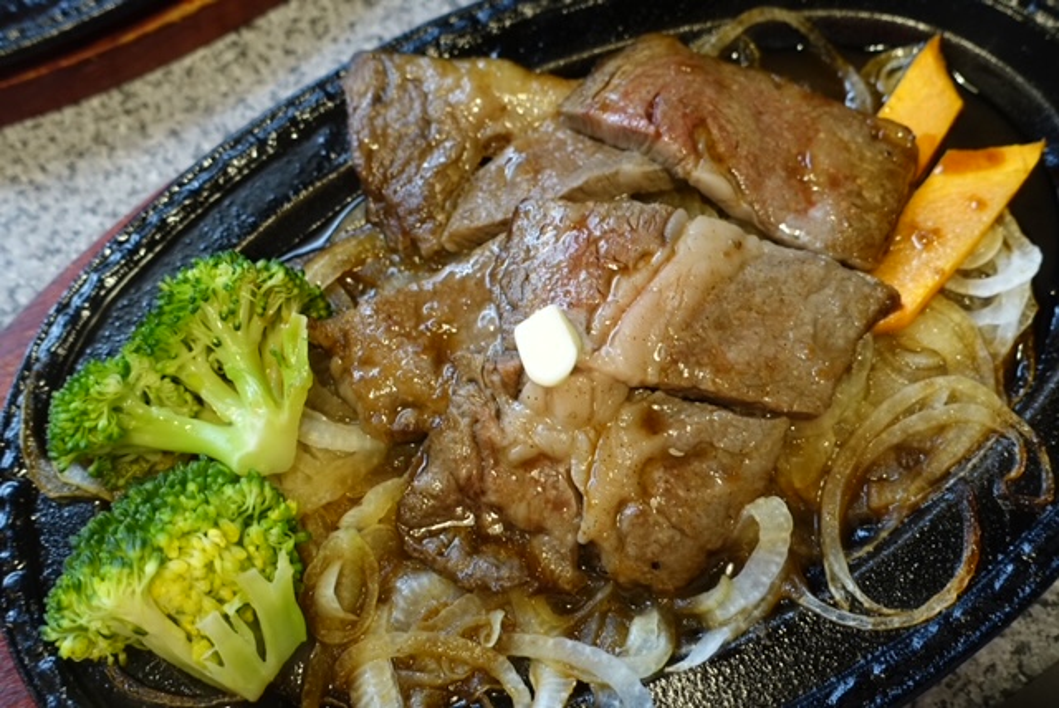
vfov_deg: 35.1
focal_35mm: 38
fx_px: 1119
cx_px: 530
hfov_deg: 50.7
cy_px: 354
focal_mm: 14.1
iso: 400
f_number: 2.8
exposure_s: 1/40
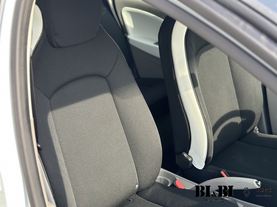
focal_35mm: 48
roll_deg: -0.1
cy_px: 104
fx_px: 384
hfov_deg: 39.7
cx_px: 138
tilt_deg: -24.0
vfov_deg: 30.3
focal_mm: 6.86
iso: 80
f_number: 1.78
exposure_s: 1/619
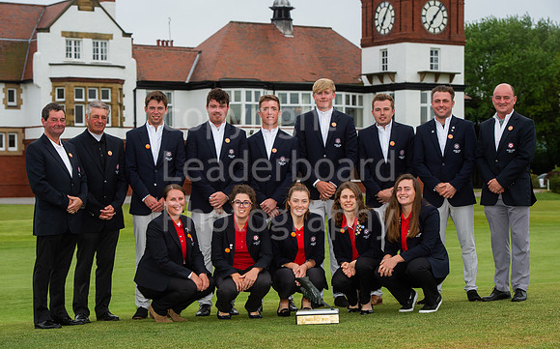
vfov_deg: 13.5
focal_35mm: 97
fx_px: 1477
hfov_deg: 21.5
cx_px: 280
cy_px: 178
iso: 500
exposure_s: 1/250
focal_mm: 95
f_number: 7.1
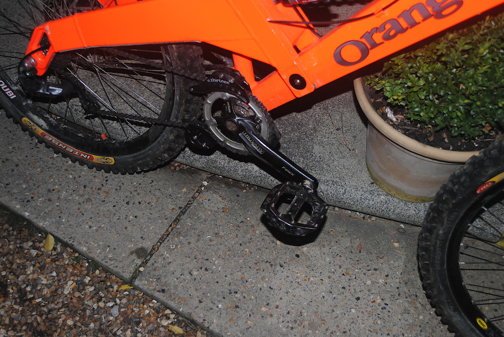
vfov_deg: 29.9
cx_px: 252
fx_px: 631
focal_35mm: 45
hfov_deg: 43.6
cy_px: 168
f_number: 4.5
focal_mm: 30
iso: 200
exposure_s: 1/60
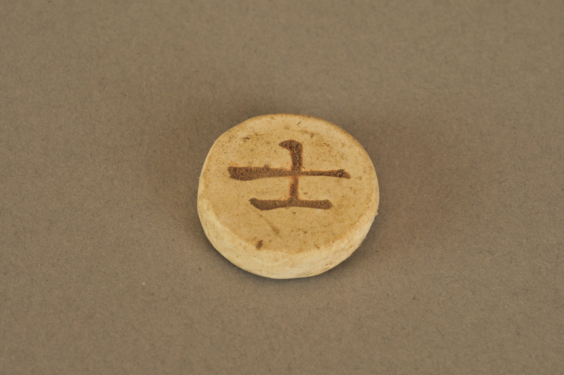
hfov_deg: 22.6
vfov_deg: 15.2
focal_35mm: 90
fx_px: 1408
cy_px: 188
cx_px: 282
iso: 400
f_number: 20
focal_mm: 60
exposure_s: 1/20
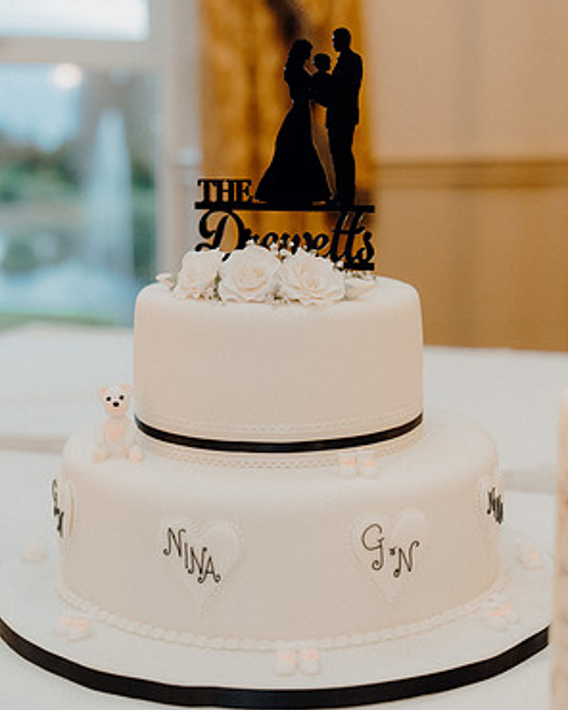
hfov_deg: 26.7
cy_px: 292
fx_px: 1198
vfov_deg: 32.9
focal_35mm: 57
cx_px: 286
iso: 640
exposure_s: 1/160
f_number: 3.5
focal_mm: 50
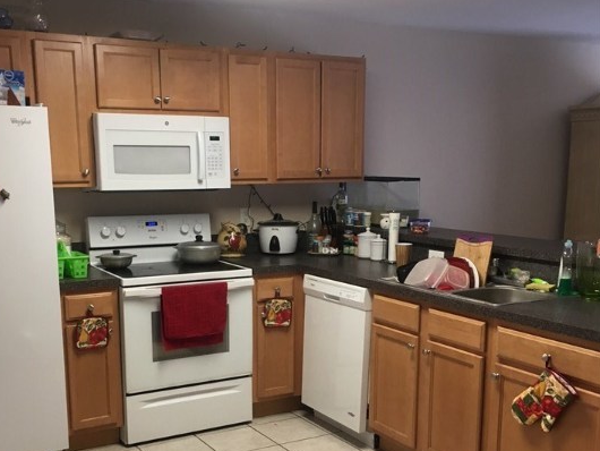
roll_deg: +0.0
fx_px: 728
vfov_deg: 34.0
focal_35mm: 42
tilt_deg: -11.9
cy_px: 304
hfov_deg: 44.7
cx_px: 277
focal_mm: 4.15
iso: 80
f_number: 2.2
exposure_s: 1/30
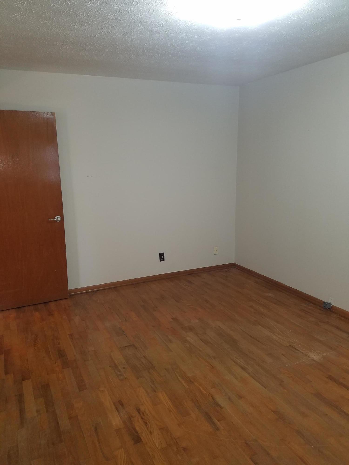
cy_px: 232
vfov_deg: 67.3
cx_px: 174
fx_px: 350
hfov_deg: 53.1
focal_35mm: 26
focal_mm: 4.2
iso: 100
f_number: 1.7
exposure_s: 1/24
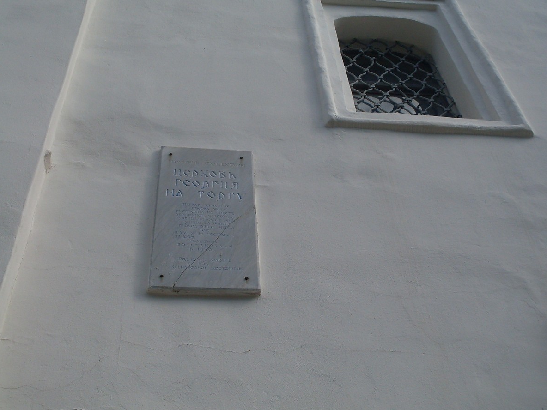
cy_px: 197
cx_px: 274
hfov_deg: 41.2
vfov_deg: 31.5
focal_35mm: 46
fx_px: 727
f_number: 8.4
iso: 80
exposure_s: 1/250
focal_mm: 6.3
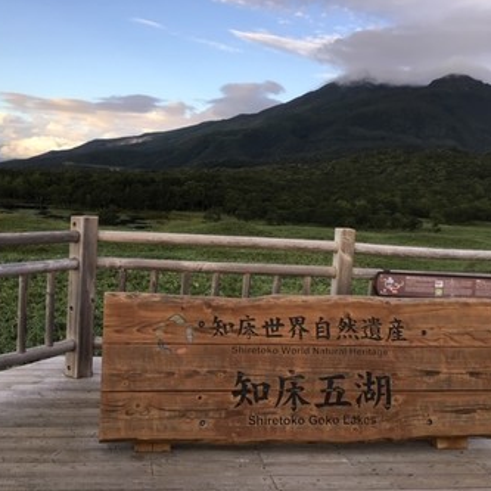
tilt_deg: -7.2
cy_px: 245
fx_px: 594
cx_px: 193
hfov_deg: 44.7
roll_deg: -4.5
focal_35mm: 37
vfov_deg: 44.9
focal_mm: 3.3
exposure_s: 1/246
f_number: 2.4
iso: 25
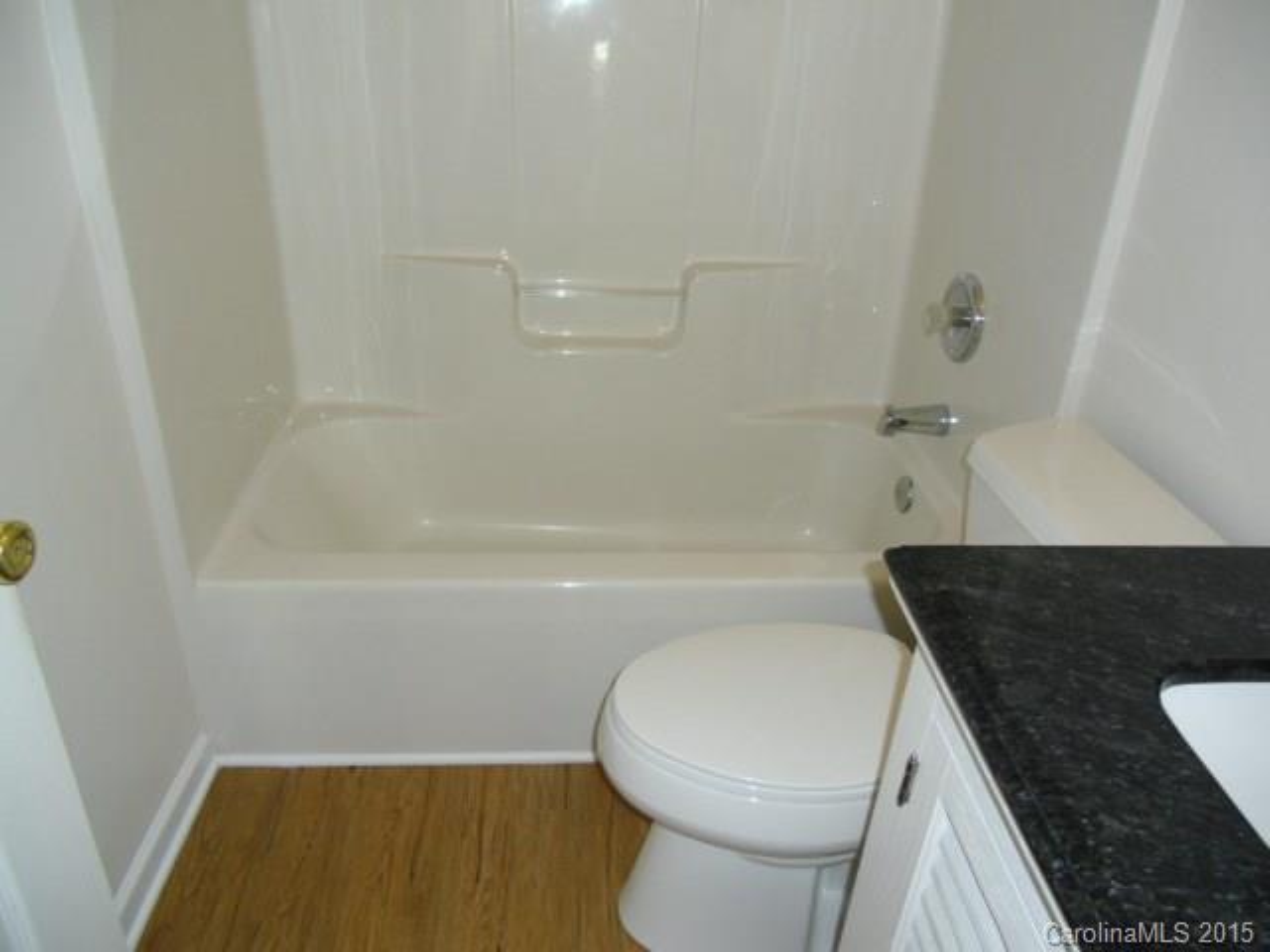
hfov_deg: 65.3
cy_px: 476
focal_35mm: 27
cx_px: 635
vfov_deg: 51.4
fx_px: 991
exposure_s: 1/60
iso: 100
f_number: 3.2
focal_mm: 4.9
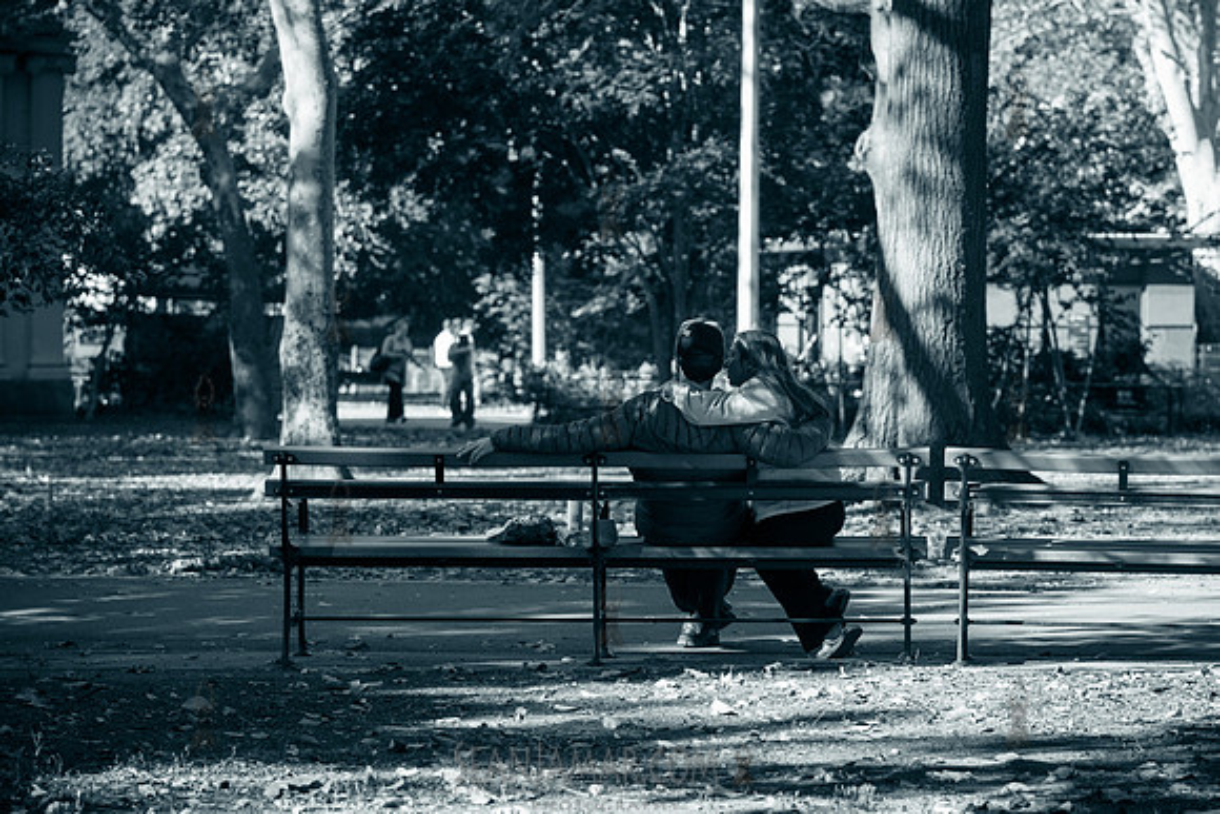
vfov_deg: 11.8
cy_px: 406
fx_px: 3944
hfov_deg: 17.6
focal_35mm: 116
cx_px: 680
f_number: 4.5
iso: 400
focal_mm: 100
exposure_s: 1/640
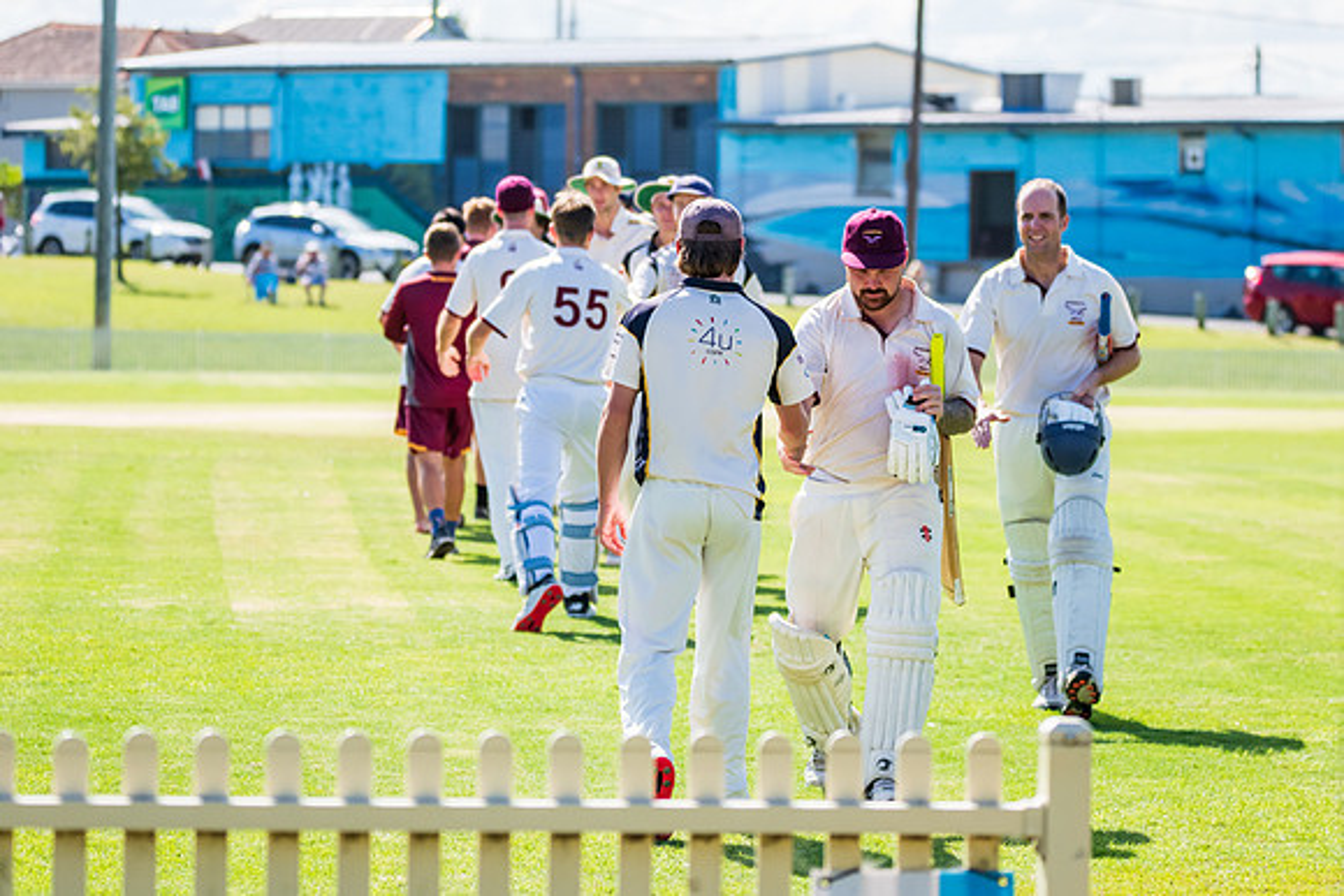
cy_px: 366
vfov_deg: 7.3
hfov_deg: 10.9
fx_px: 7072
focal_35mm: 189
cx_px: 648
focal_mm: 150
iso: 640
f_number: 6.3
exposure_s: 1/2500
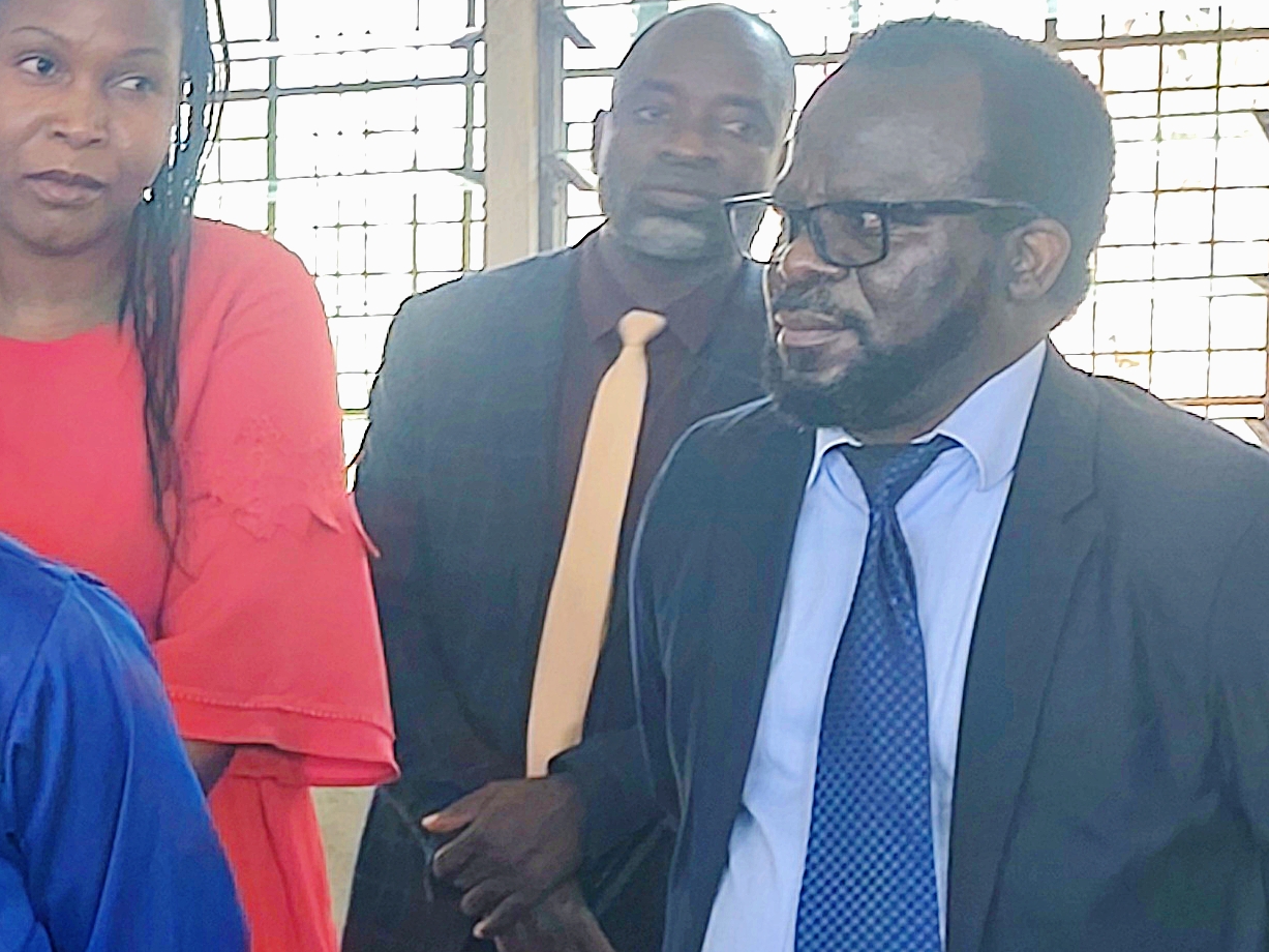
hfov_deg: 14.7
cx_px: -741
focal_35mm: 123
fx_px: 4509
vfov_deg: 11.9
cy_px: 1054
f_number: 1.65
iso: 250
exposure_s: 1/46.5
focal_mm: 6.19
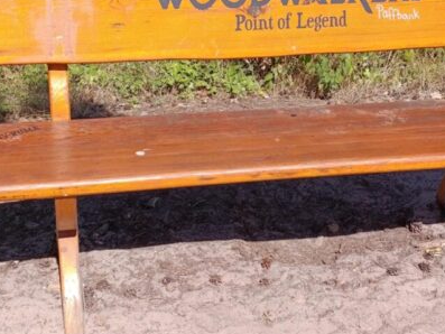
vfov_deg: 19.8
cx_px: 279
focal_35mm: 74
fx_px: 952
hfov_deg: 26.2
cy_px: 82
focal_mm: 6.14
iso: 50
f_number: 1.6
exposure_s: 1/464
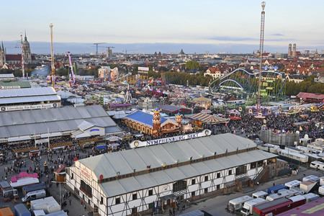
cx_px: 162
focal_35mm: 36
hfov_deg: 53.1
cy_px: 108
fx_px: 324
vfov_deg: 36.9
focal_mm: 24
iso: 250
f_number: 4
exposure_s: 1/250
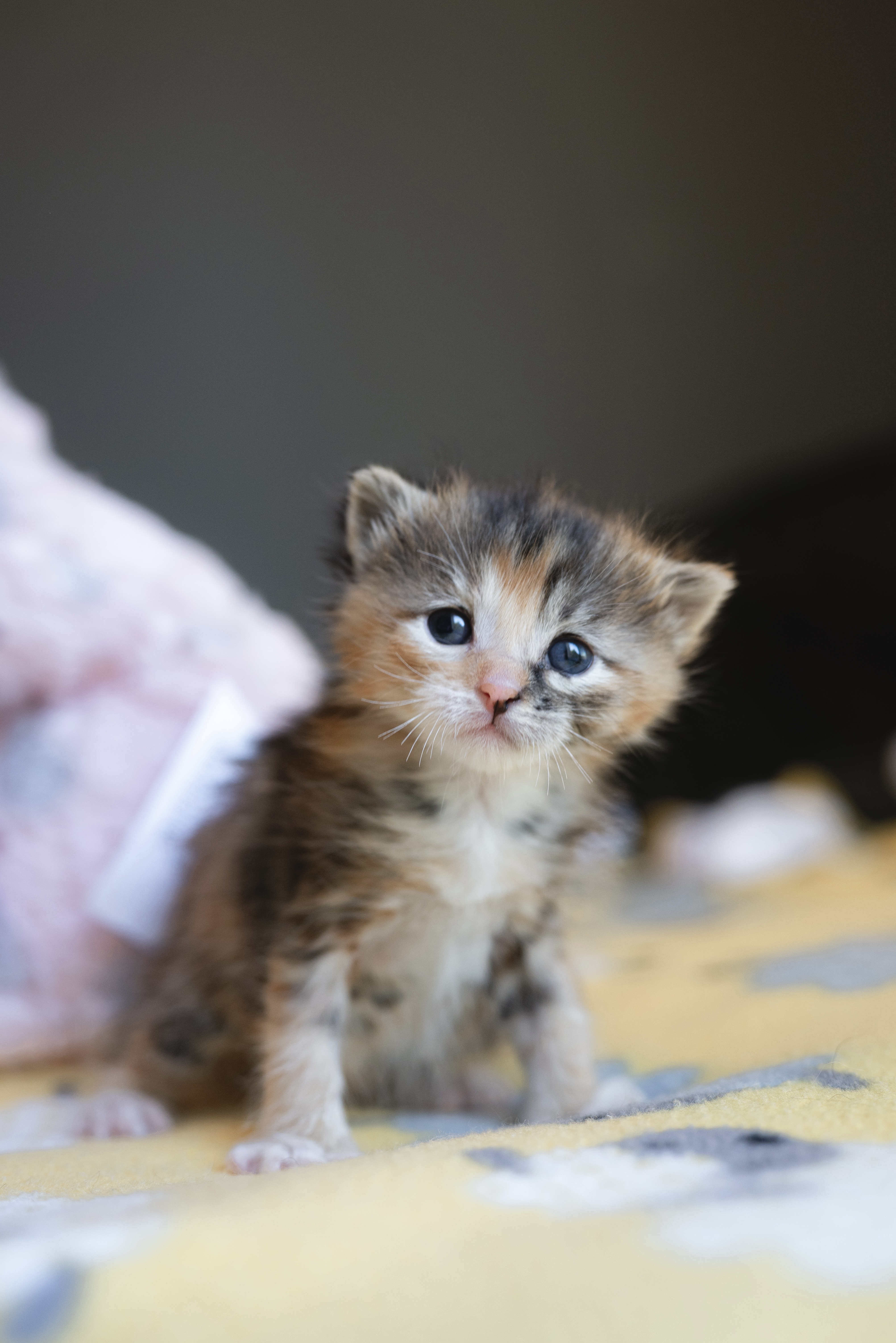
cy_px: 672
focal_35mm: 50
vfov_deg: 39.6
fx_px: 1865
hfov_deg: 27.0
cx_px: 448
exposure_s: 1/125
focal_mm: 50
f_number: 3.2
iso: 640
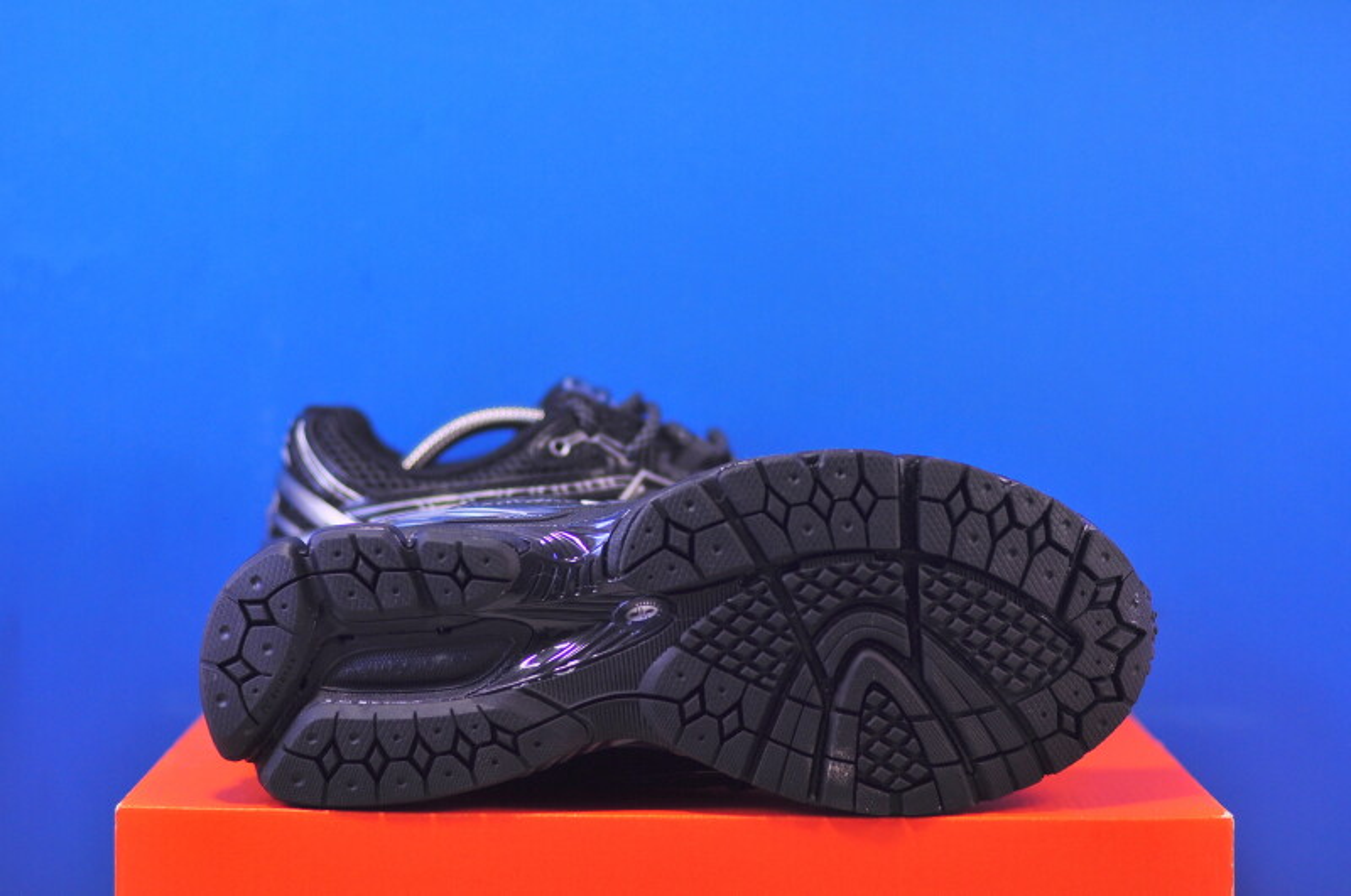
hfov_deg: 27.0
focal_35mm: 75
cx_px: 676
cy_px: 448
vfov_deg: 18.1
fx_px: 2811
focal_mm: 50
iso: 250
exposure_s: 1/320
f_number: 2.2
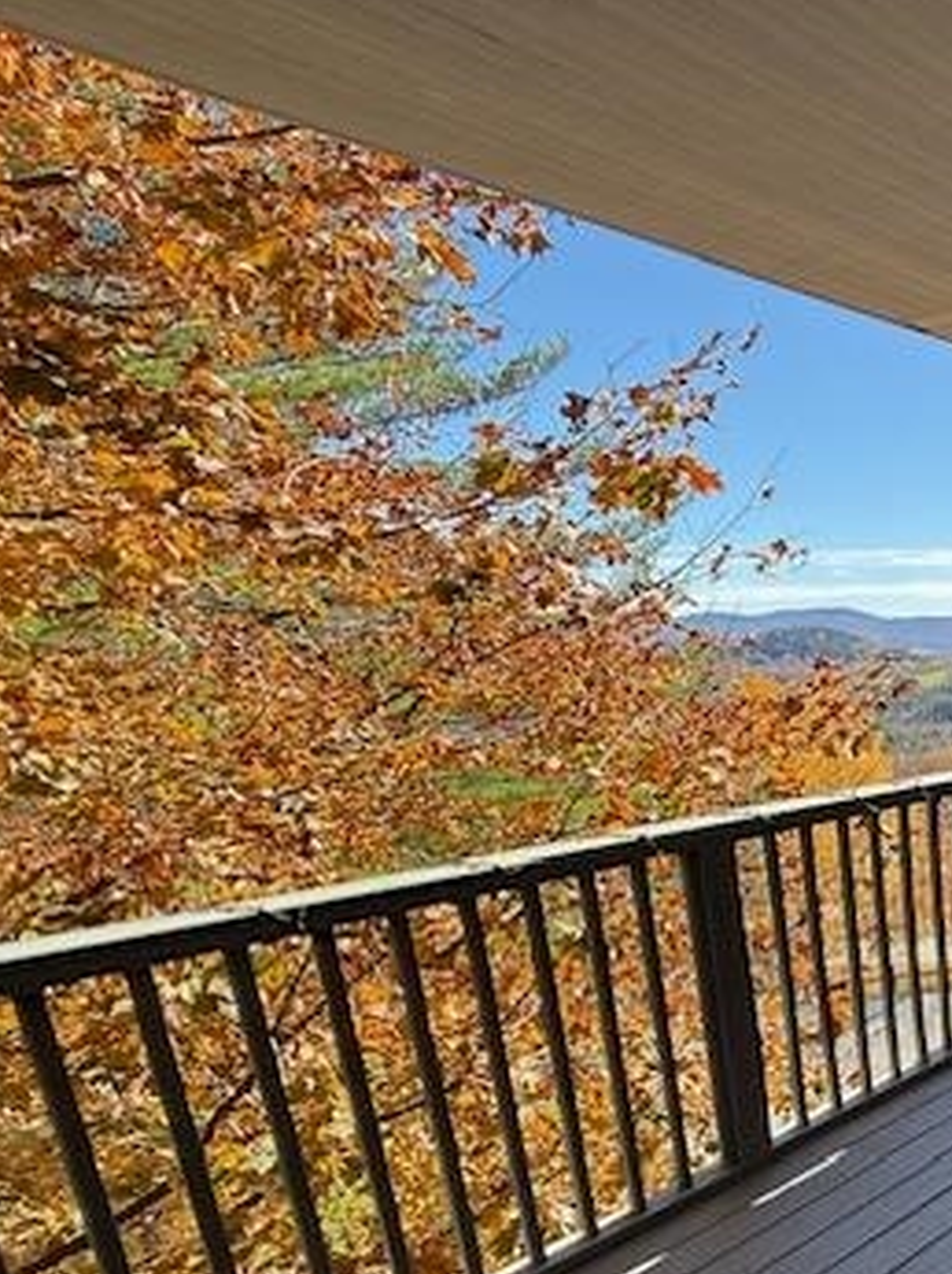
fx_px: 955
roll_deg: +0.8
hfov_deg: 38.3
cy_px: 860
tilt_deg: -14.0
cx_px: 1159
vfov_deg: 65.4
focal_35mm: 26
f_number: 2.2
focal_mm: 2.22
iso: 50
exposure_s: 1/313
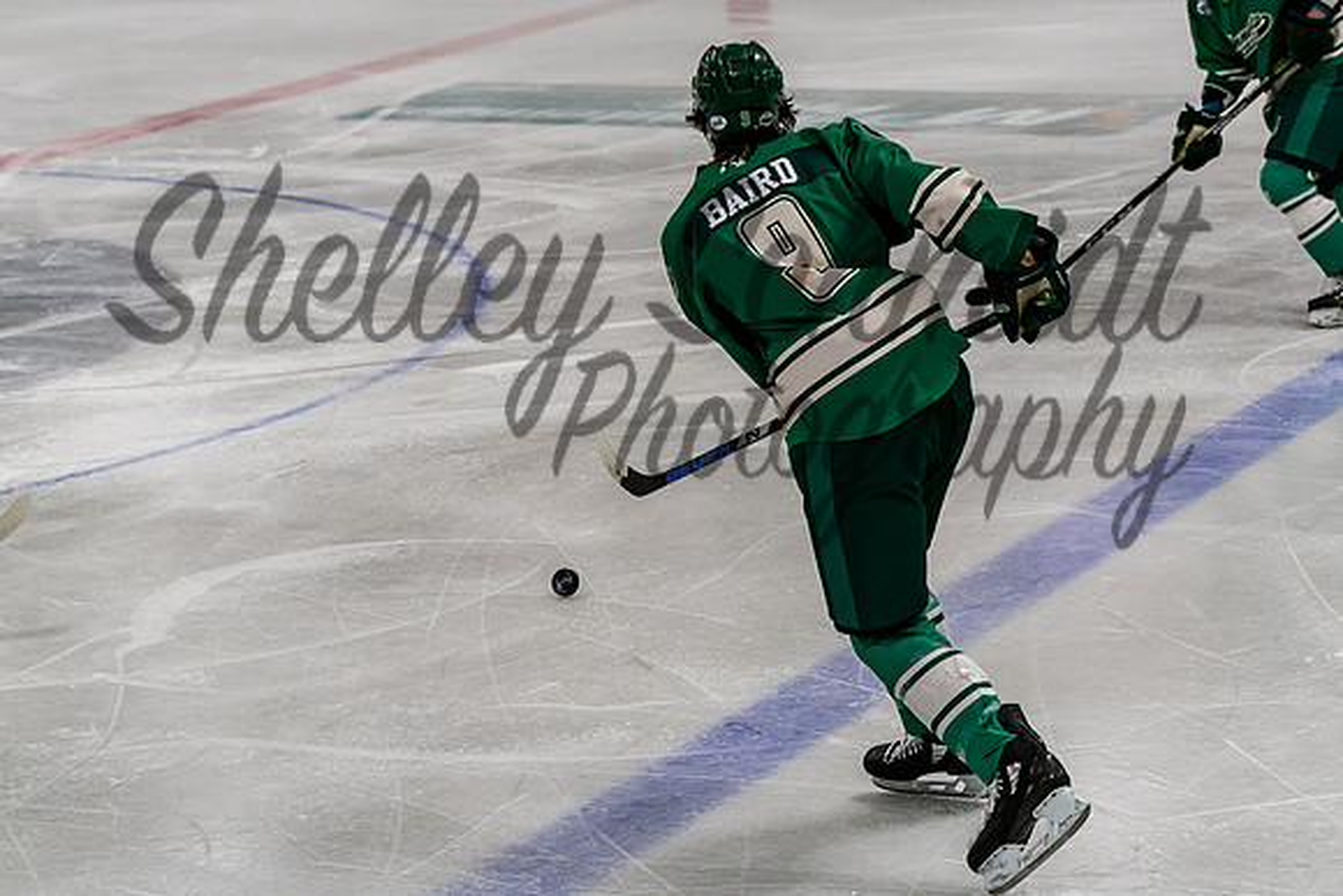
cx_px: 731
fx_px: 4267
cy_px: 408
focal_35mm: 114
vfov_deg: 12.0
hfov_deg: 17.9
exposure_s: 1/800
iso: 2000
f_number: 4
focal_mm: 70
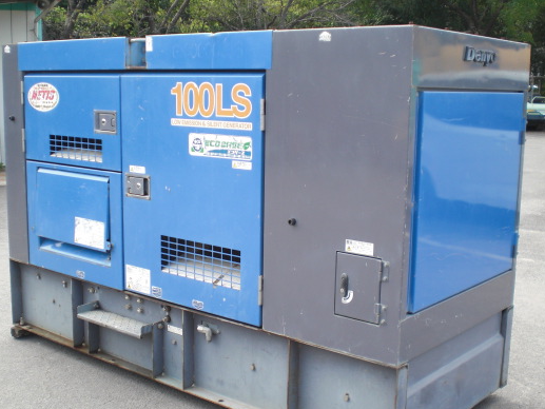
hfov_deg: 40.4
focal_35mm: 47
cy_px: 235
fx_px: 740
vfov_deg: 30.8
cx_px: 280
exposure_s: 1/250
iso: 64
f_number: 3.1
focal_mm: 6.3
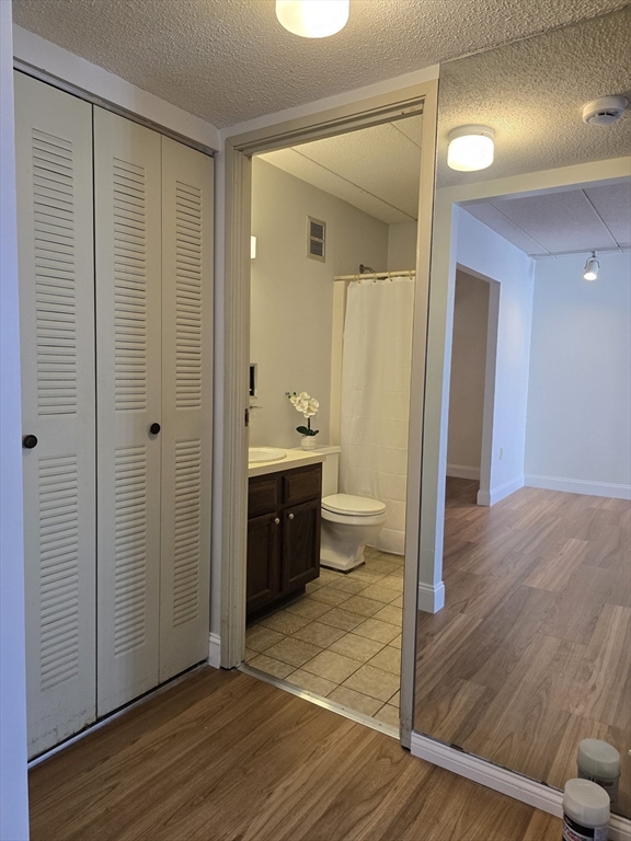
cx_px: 316
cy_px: 420
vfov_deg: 73.9
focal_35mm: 23
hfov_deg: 58.9
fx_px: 559
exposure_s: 1/120
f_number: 1.7
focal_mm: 6.3
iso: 200
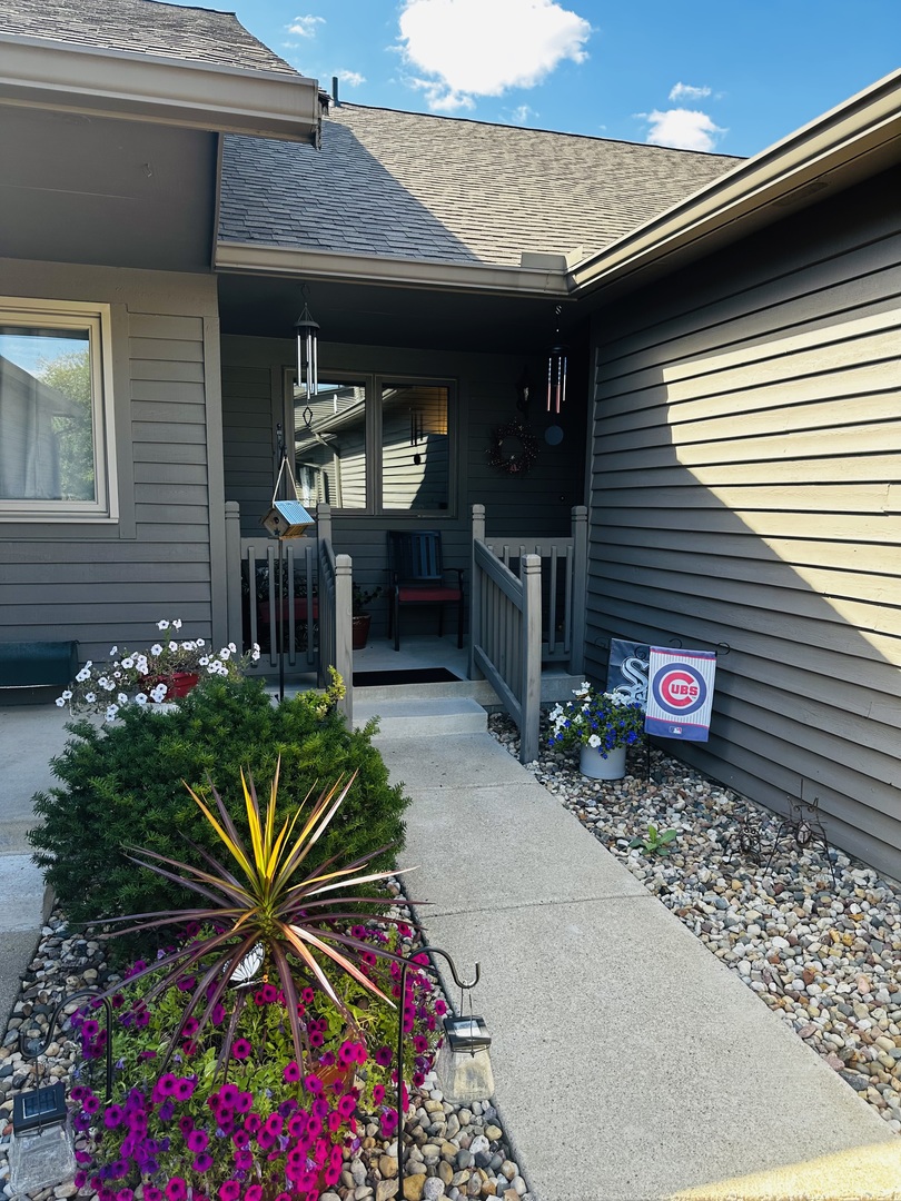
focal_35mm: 24
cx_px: 450
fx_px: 833
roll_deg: -1.8
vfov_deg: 71.6
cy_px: 600
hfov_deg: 56.8
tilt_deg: -6.4
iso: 80
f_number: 1.78
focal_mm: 6.86
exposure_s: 1/623
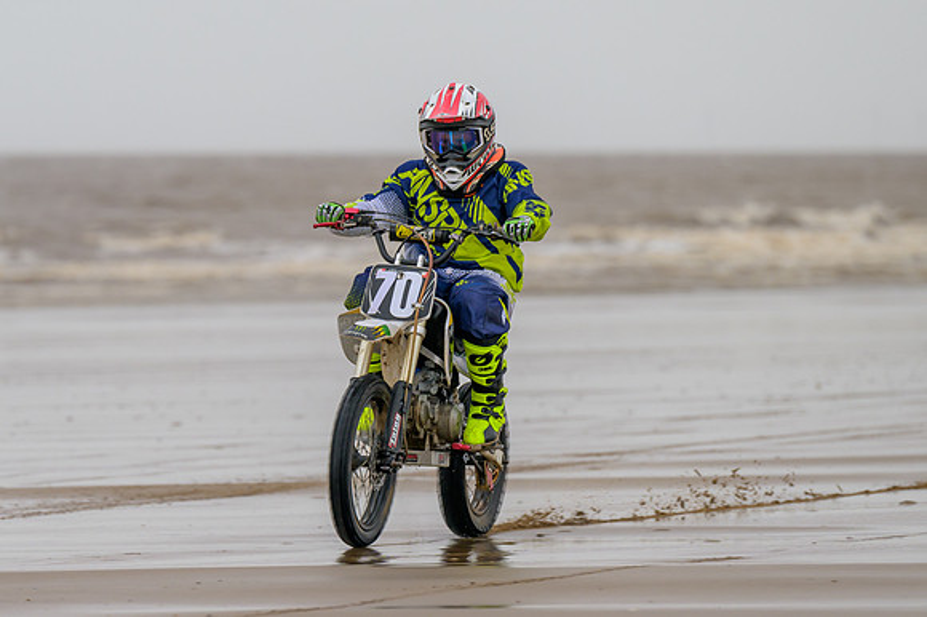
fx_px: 9861
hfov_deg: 5.4
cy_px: 333
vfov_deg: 3.6
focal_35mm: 383
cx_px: 339
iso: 220
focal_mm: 200
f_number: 4
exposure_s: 1/400
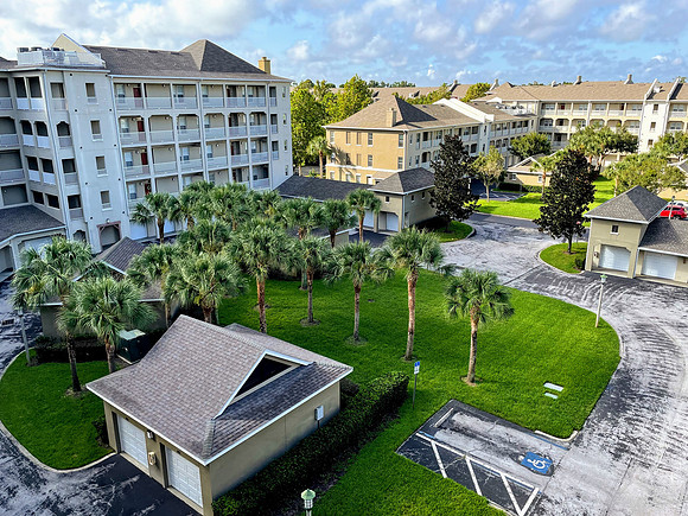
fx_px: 517
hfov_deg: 67.3
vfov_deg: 53.1
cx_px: 344
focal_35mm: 26
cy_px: 258
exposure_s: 1/947
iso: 32
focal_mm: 4.2
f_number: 1.6
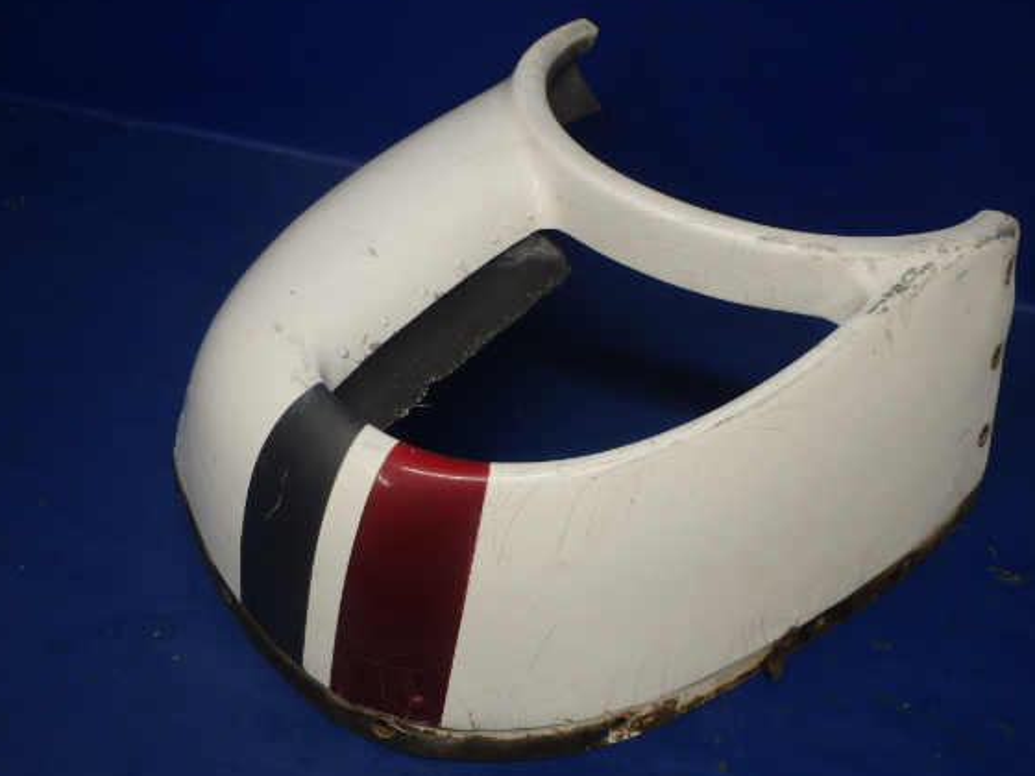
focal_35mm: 32
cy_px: 418
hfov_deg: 56.8
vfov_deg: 44.1
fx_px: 957
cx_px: 542
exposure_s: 1/40
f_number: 3.9
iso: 200
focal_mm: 5
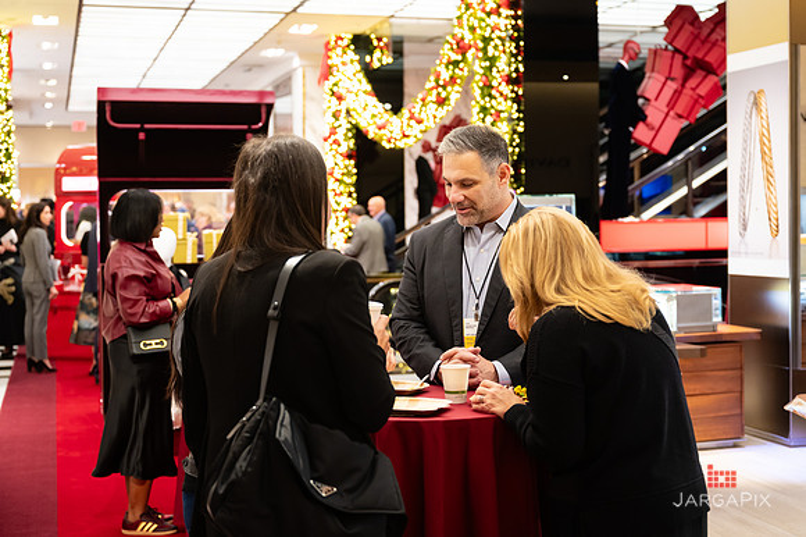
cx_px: 442
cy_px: 242
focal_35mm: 52
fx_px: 1170
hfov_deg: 38.0
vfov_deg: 25.8
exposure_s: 1/160
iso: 1250
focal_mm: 47
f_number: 3.2
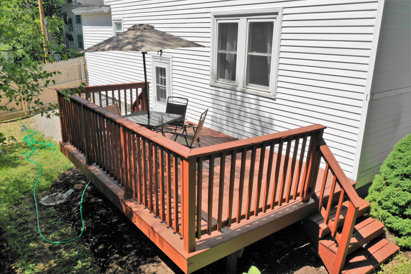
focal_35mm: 28
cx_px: 206
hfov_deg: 65.5
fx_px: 320
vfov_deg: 46.4
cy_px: 137
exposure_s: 1/500
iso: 100
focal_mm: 10.26
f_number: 6.3
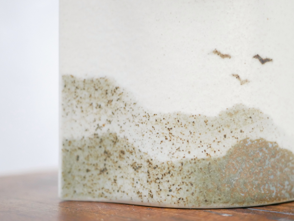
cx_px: 163
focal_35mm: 45
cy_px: 118
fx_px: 382
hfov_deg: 42.0
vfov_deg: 32.2
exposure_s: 1/60
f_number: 1.7
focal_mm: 20
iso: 2500
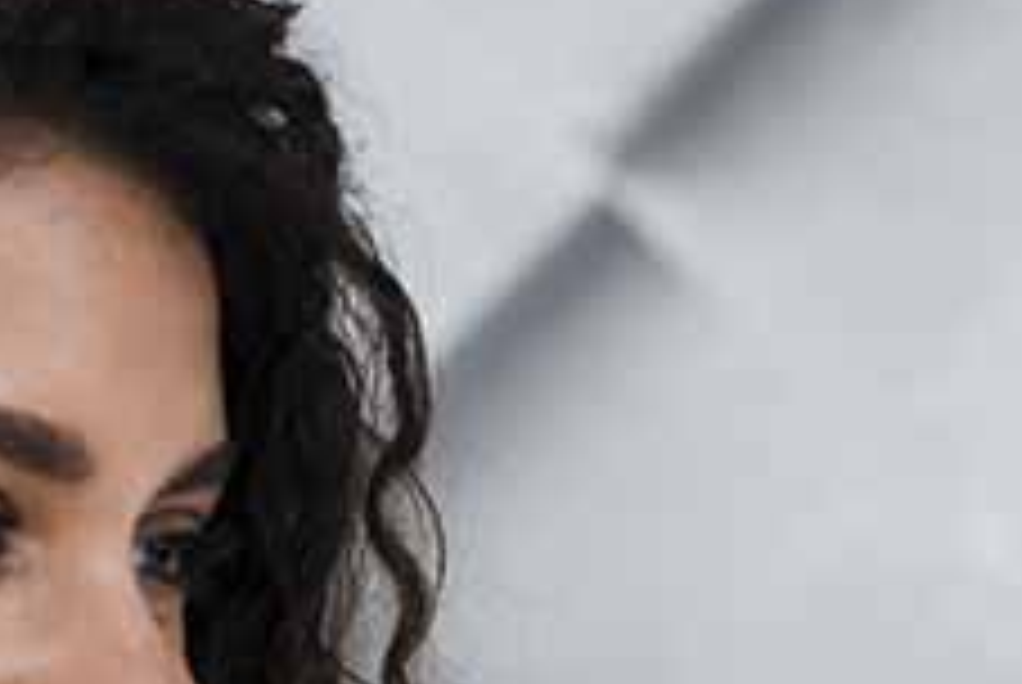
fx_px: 7504
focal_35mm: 264
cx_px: 1382
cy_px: 1019
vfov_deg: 5.2
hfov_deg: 7.7
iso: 320
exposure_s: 1/160
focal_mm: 50
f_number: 3.2
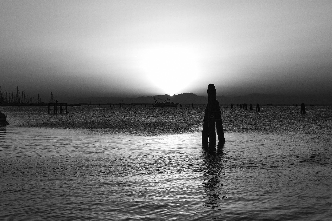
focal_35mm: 89
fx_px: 821
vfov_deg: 15.4
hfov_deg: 22.9
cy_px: 112
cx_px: 169
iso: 125
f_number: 8
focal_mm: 55
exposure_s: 1/160
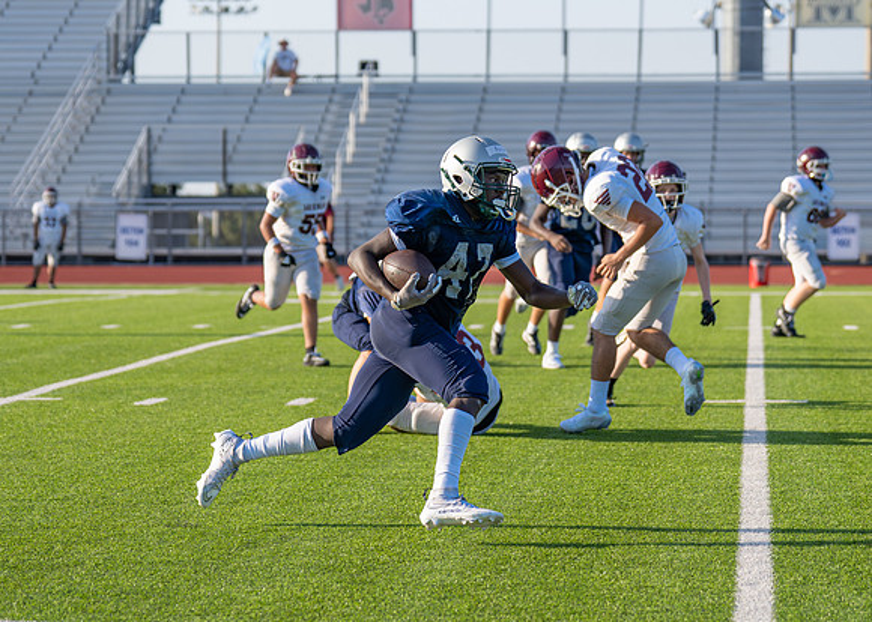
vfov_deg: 10.9
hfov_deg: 15.2
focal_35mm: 132
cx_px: 432
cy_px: 304
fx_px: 3259
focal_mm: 84
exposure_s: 1/3200
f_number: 2.8
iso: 320
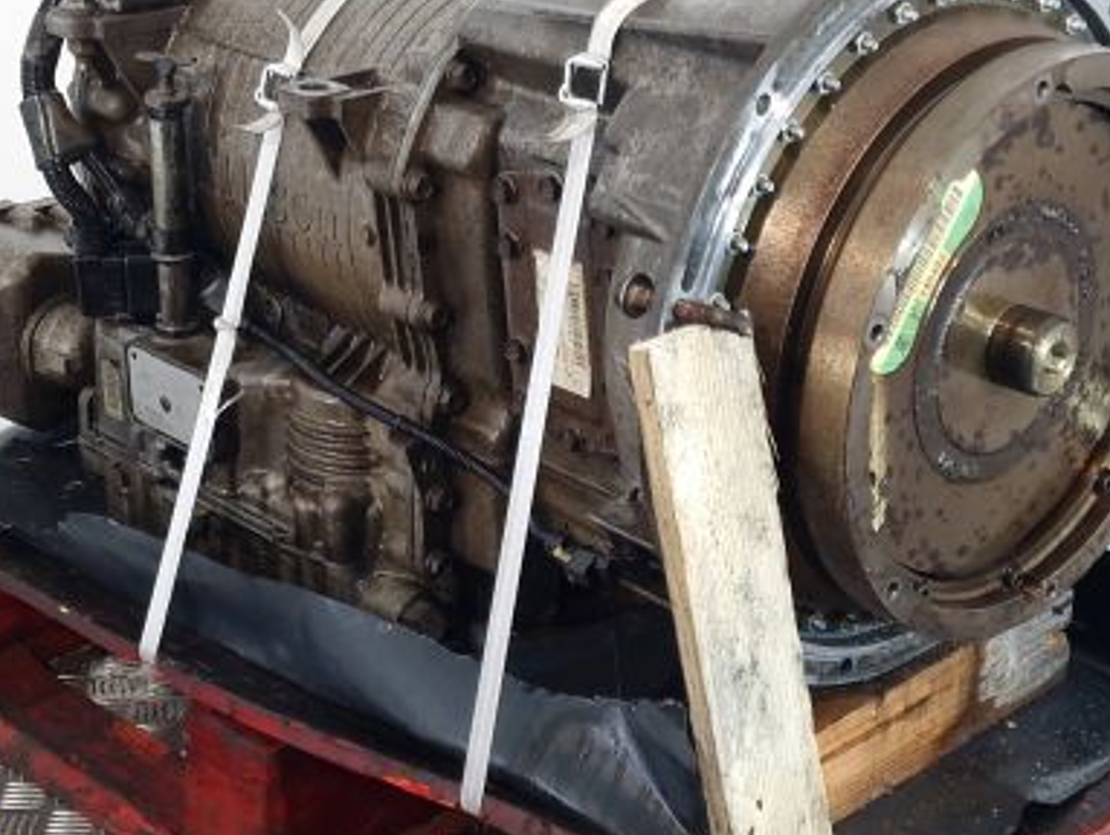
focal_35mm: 36
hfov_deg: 51.3
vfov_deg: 39.7
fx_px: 1155
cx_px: 510
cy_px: 386
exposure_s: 1/50
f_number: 1.8
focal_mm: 6.4
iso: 100
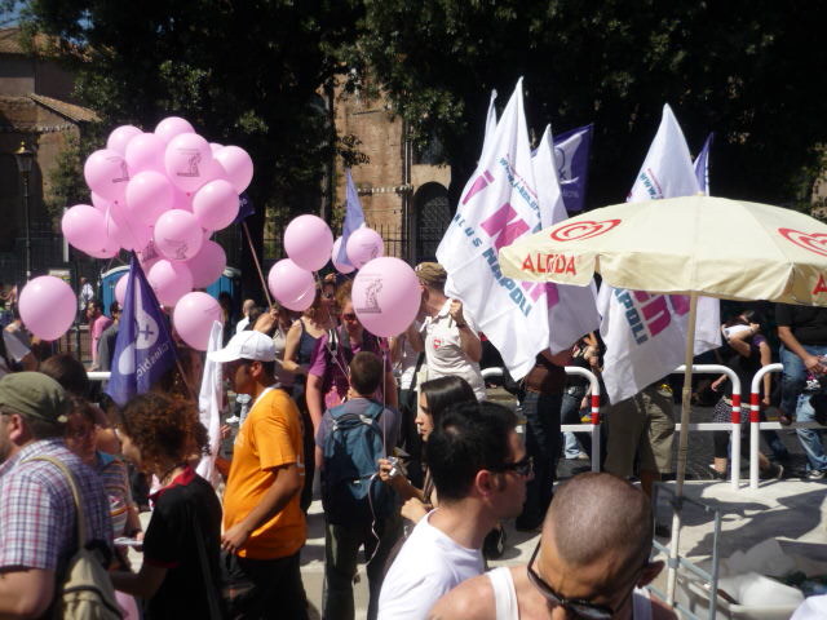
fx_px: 788
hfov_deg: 55.4
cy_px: 310
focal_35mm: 33
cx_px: 414
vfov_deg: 42.9
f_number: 8
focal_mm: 5.5
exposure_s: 1/250
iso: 100
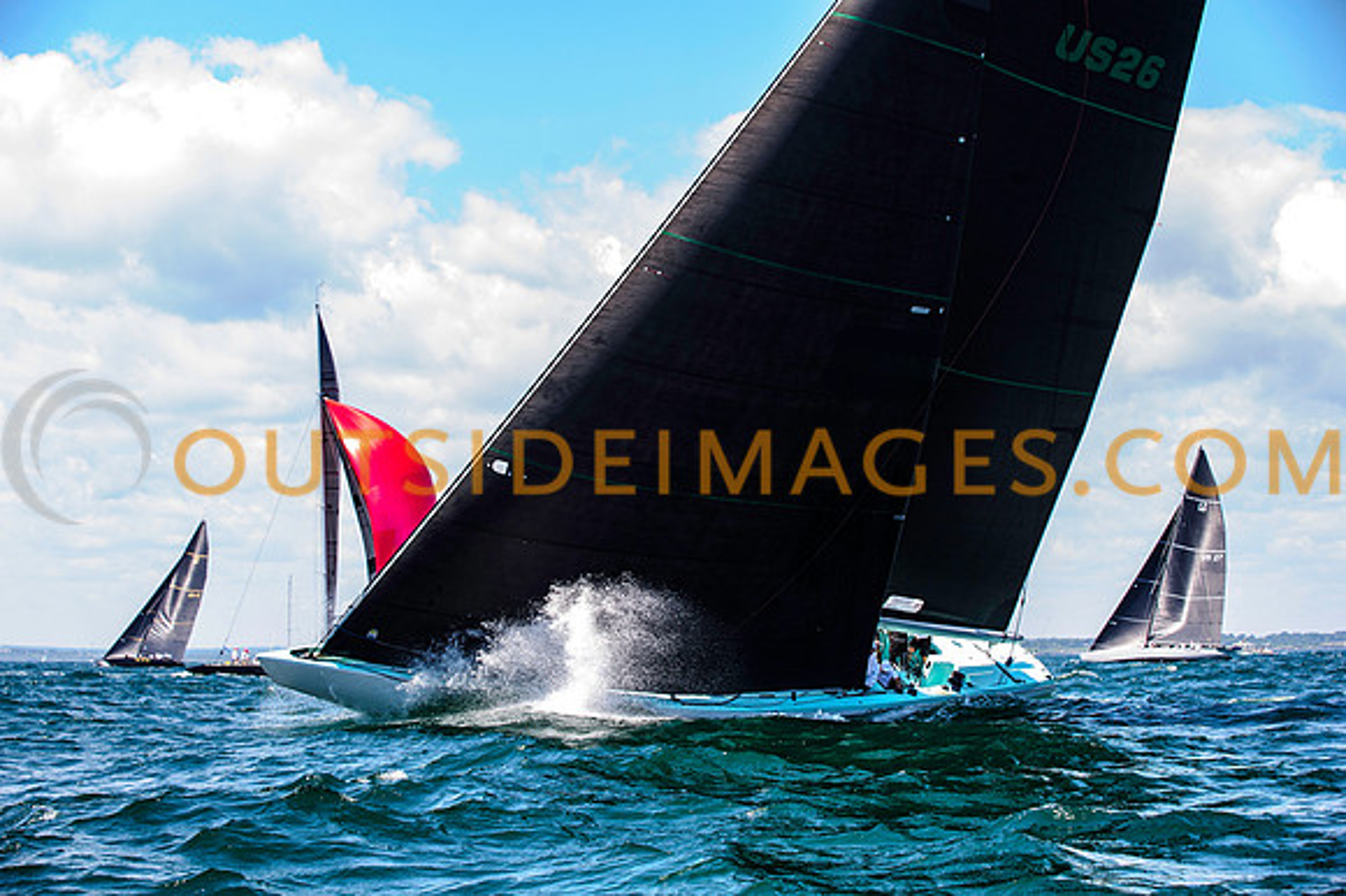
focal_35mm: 81
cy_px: 448
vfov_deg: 16.8
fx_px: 3036
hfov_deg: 25.0
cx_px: 673
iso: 320
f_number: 5
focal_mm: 80
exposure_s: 1/500
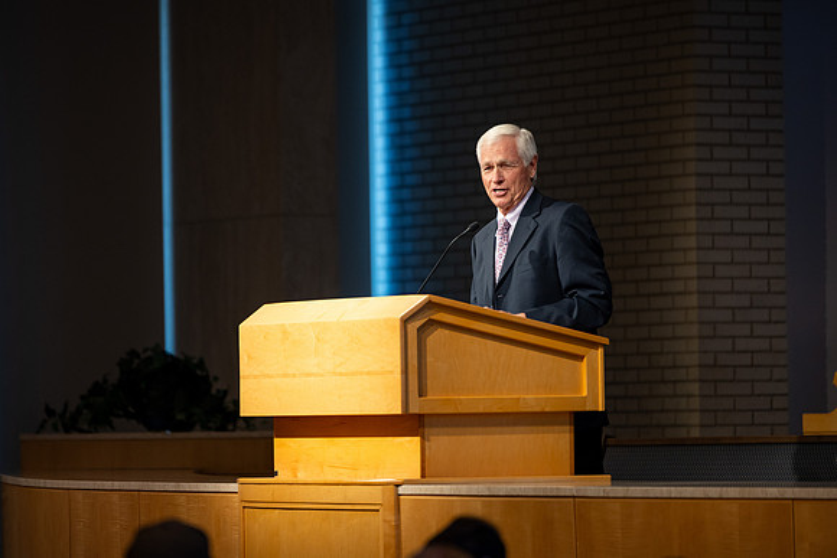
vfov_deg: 6.6
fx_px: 4838
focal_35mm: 208
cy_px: 297
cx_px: 353
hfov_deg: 9.9
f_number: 2.8
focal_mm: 180
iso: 500
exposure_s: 1/125
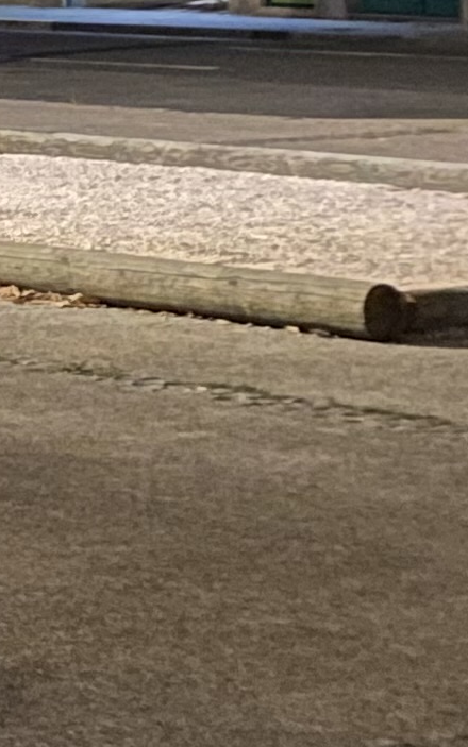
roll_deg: +0.6
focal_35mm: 158
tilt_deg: +1.7
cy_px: -307
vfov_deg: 12.7
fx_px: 3221
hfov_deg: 6.4
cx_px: -1524
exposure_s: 1/13
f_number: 1.8
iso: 500
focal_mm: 4.25
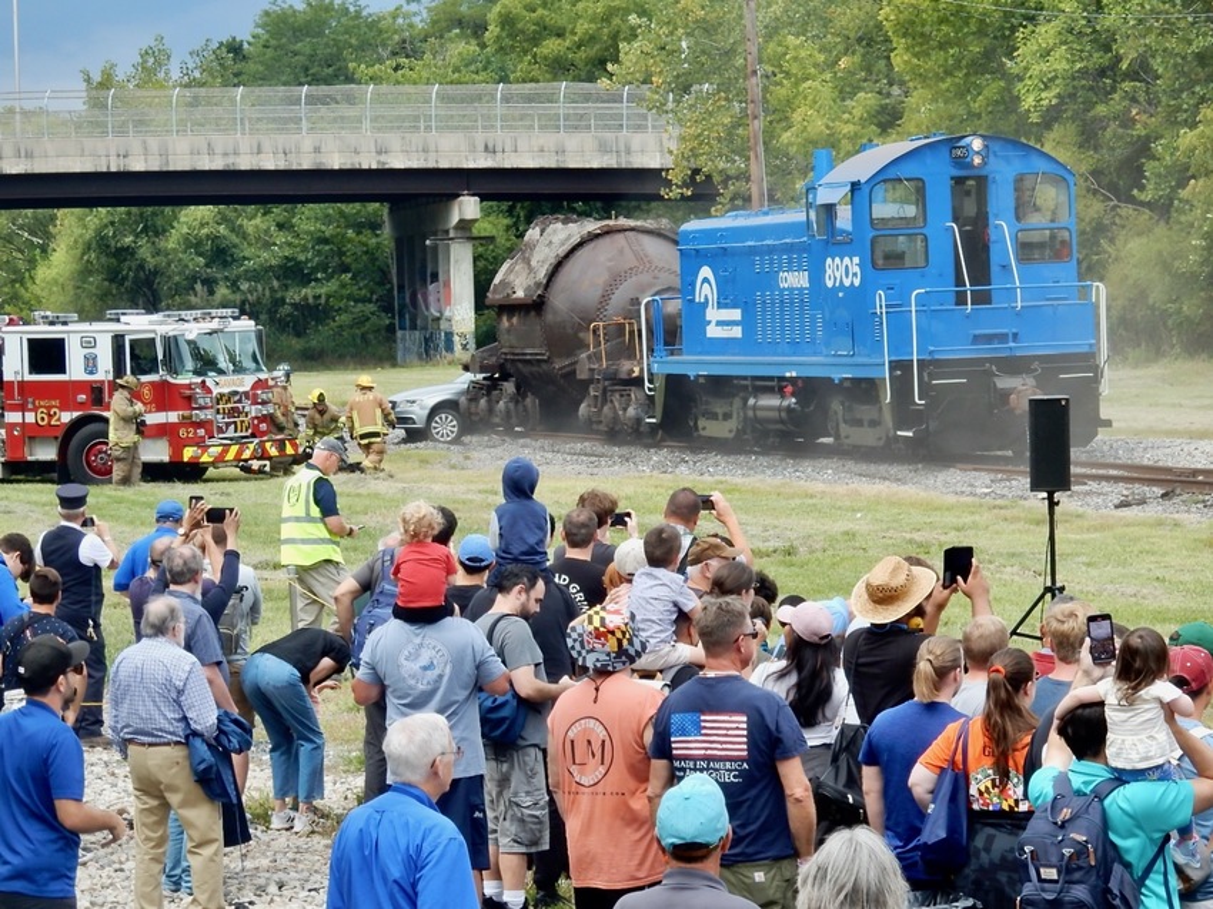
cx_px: 606
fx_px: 4869
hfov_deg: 14.2
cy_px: 454
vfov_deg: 10.7
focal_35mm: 139
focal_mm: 24.7
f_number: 6
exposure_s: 1/160
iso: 125
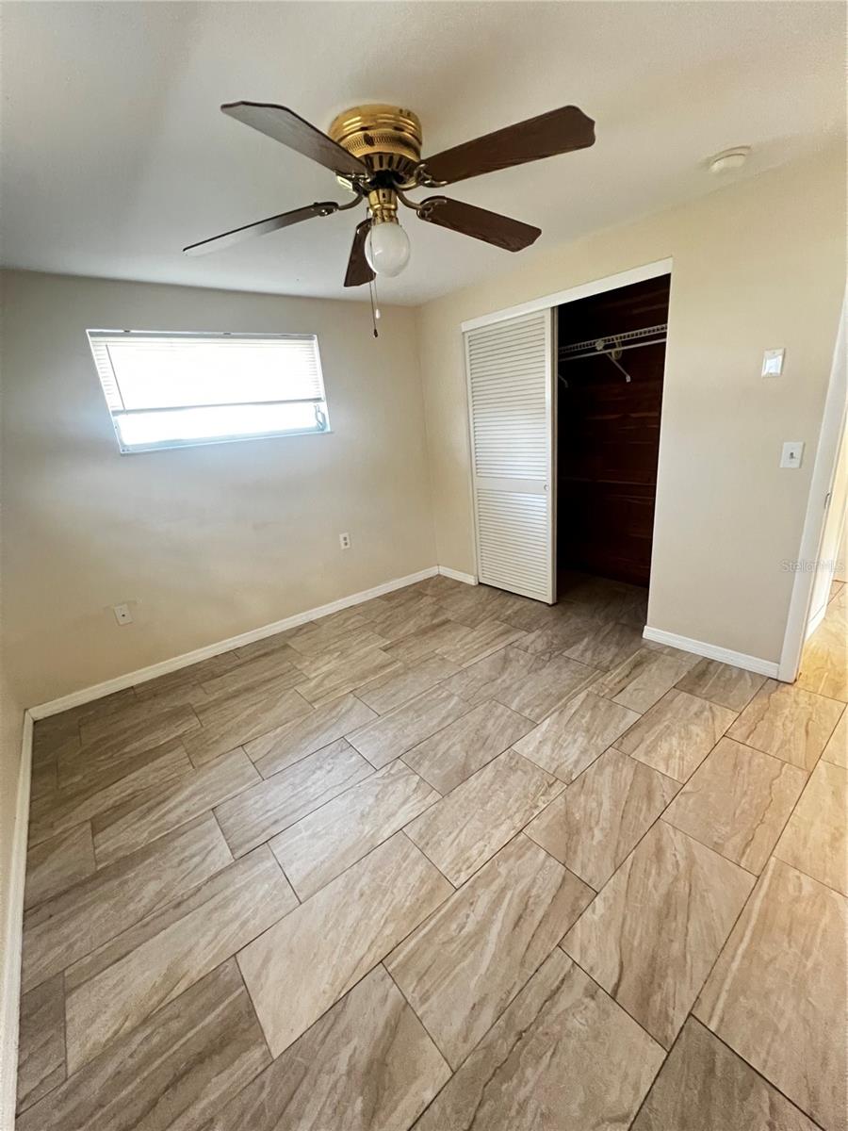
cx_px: 424
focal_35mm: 13
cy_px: 566
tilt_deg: -18.0
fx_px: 425
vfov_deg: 106.2
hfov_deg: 89.9
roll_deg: +5.3
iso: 640
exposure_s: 1/40
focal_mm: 1.57
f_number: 1.8
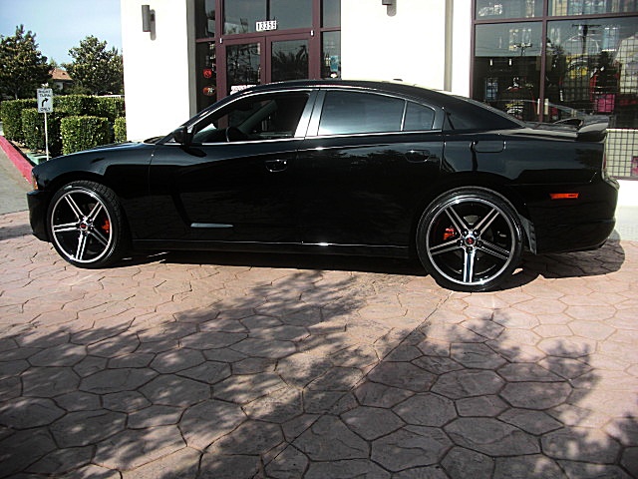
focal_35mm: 36
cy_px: 240
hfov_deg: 51.4
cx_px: 319
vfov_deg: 39.7
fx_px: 664
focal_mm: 6.3
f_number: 2.8
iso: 50
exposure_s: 1/500
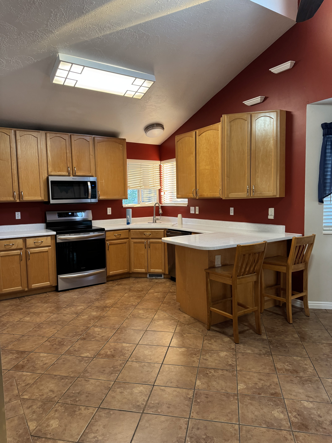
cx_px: 166
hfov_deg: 56.8
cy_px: 222
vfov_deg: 71.6
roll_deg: +1.5
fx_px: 307
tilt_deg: -4.9
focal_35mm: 24
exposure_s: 1/60
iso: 320
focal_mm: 6.76
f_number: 1.78
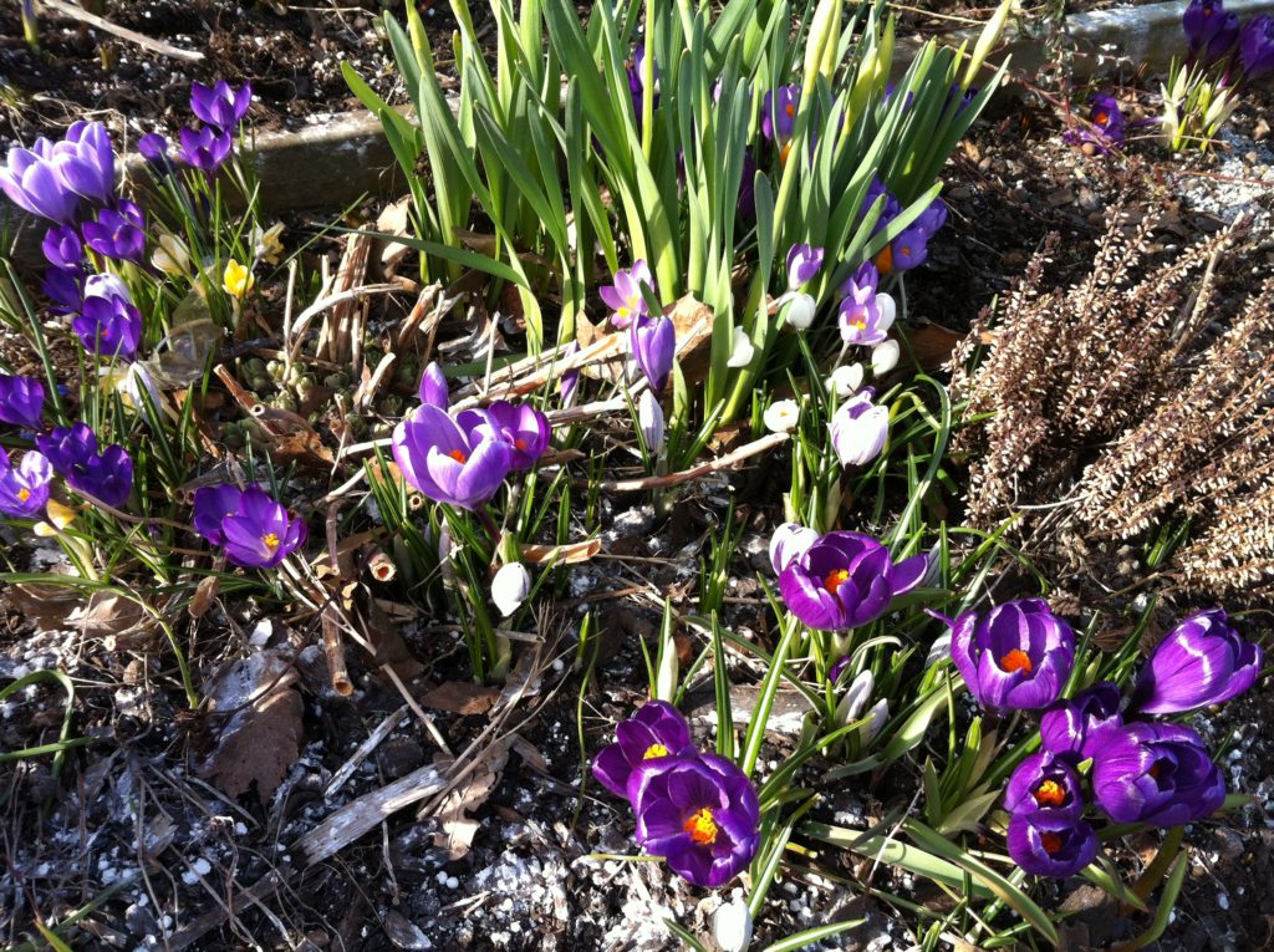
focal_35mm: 35
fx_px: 1286
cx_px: 637
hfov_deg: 52.7
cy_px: 476
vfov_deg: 40.6
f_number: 2.8
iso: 80
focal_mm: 3.85
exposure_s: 1/339
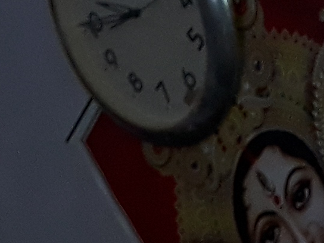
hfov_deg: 9.0
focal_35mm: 205
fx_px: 1919
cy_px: 807
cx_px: -361
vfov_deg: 6.4
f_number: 1.9
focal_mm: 3.6
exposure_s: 1/33
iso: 64
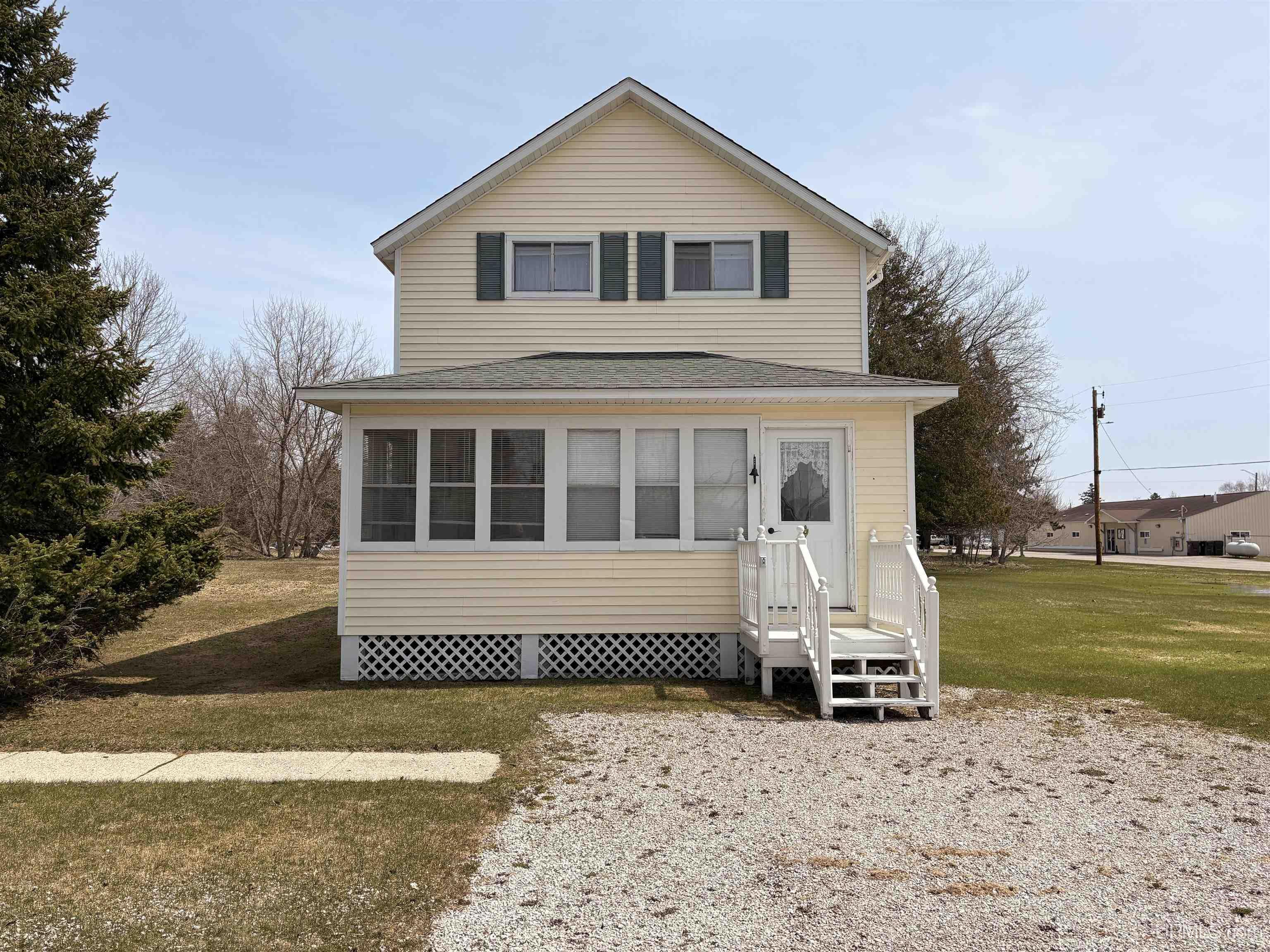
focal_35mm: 26
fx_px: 954
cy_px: 476
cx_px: 635
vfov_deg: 53.1
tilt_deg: +4.3
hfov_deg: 67.3
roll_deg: +1.5
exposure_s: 1/5348
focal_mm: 5.96
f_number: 1.6
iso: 50
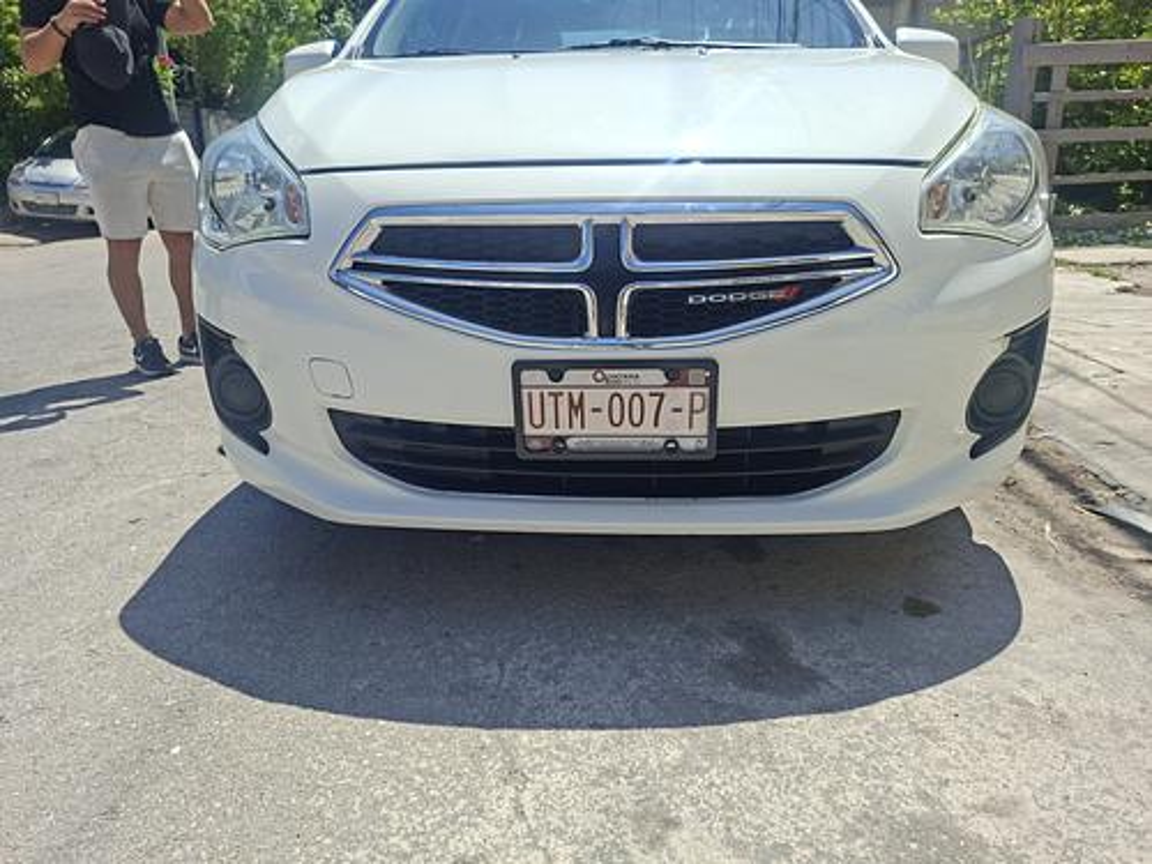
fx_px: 765
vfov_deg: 58.9
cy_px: 432
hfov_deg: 73.9
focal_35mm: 23
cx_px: 576
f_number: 1.8
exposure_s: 1/2740
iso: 50
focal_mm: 5.54
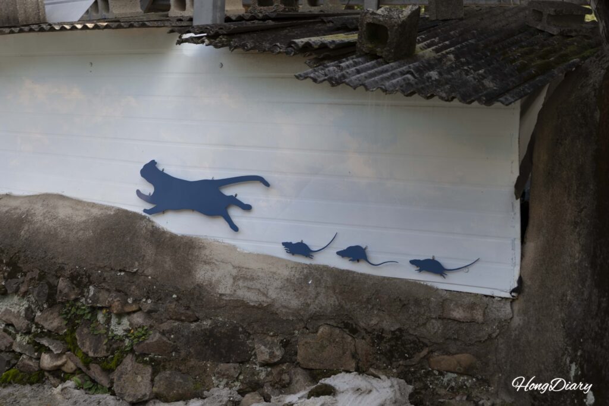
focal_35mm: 58
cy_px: 203
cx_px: 304
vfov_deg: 23.4
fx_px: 981
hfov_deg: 34.5
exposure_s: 1/100
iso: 100
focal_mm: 58
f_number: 7.1
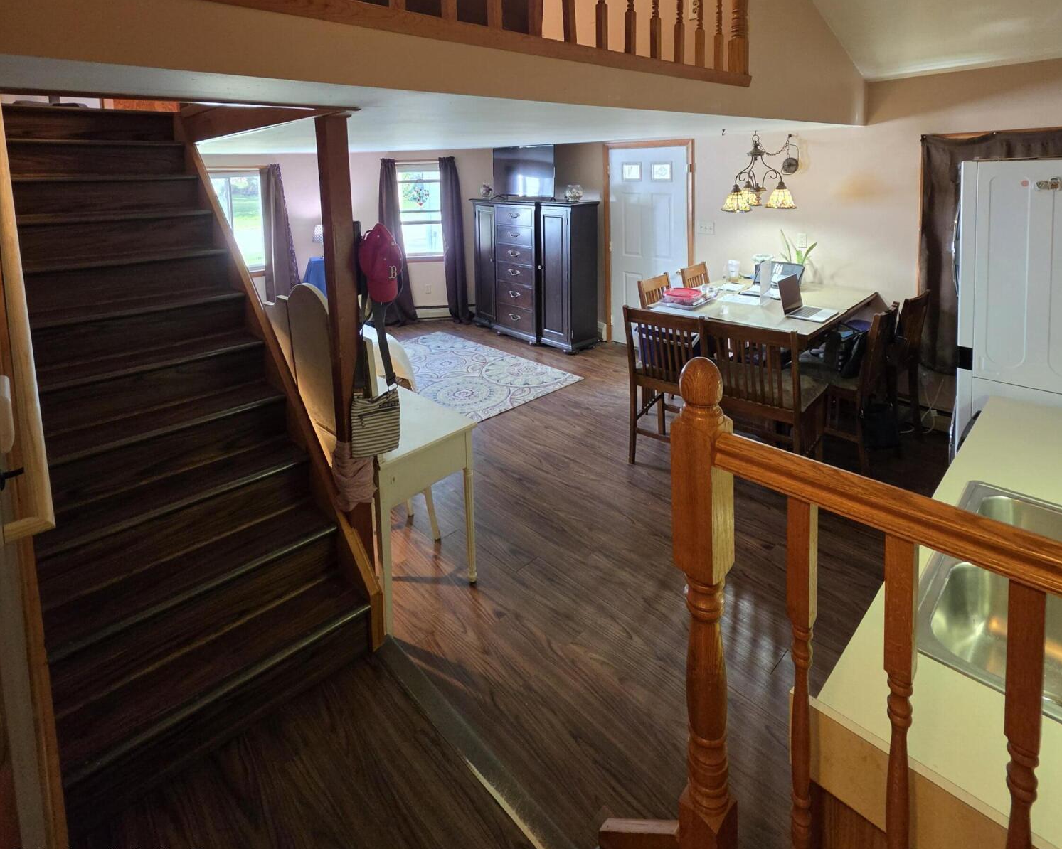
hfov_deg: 89.6
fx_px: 534
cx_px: 533
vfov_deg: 72.0
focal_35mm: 17
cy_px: 220
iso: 320
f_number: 1.9
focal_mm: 2.2
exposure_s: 1/60
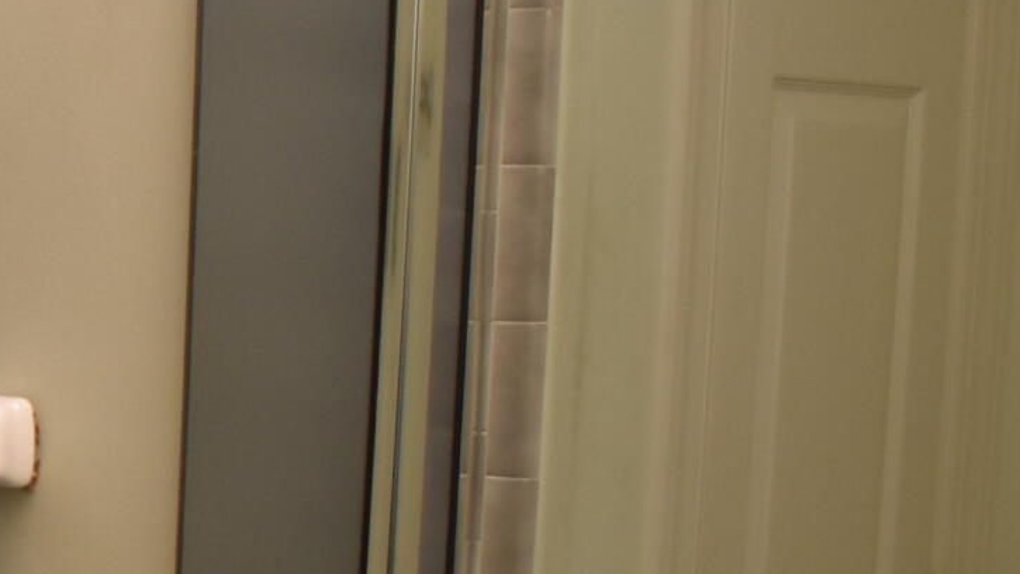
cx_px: -1058
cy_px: 513
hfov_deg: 13.8
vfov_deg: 9.3
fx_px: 3516
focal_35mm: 130
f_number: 4
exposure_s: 1/60
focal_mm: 20
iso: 500
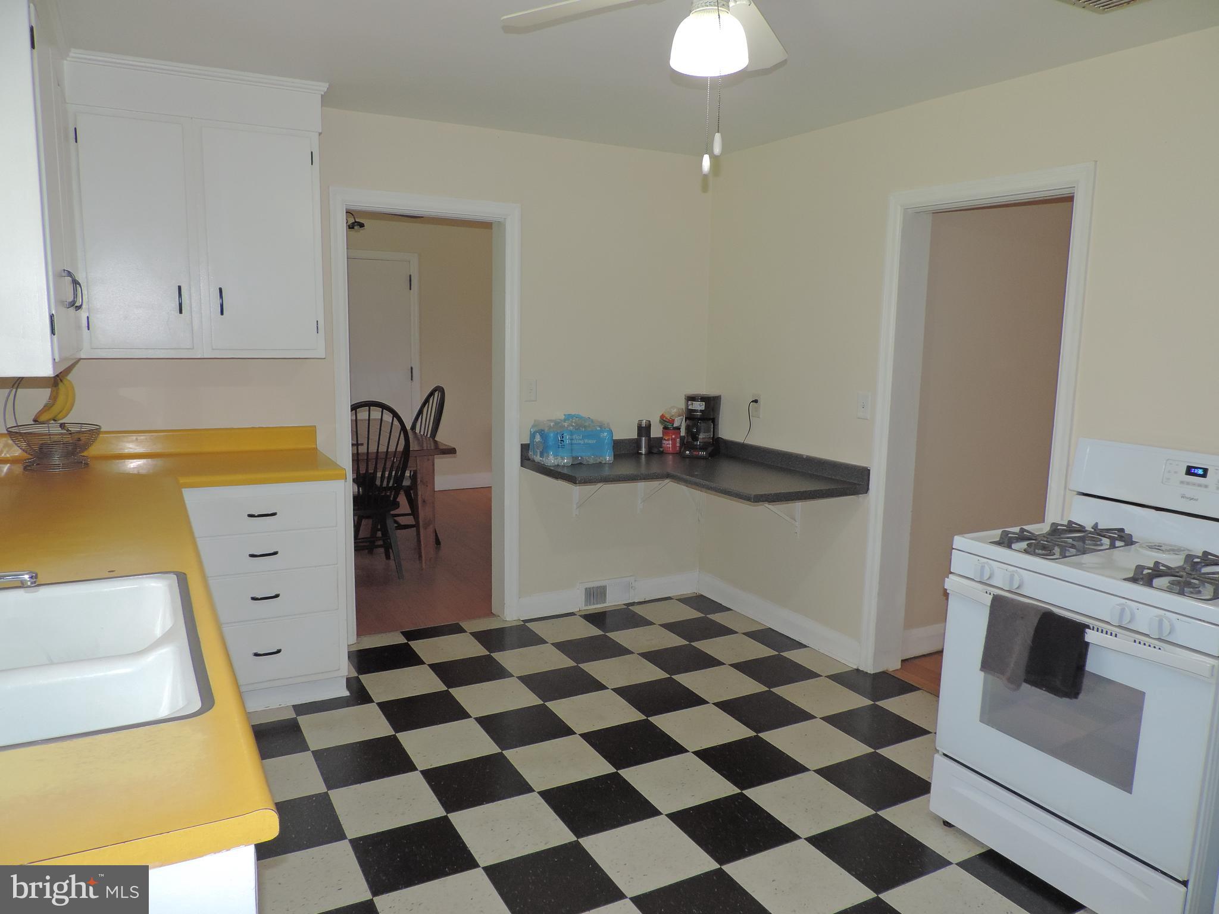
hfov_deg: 71.6
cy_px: 457
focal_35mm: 24
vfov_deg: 56.8
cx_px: 610
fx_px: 845
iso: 200
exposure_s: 1/30
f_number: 3
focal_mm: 4.3
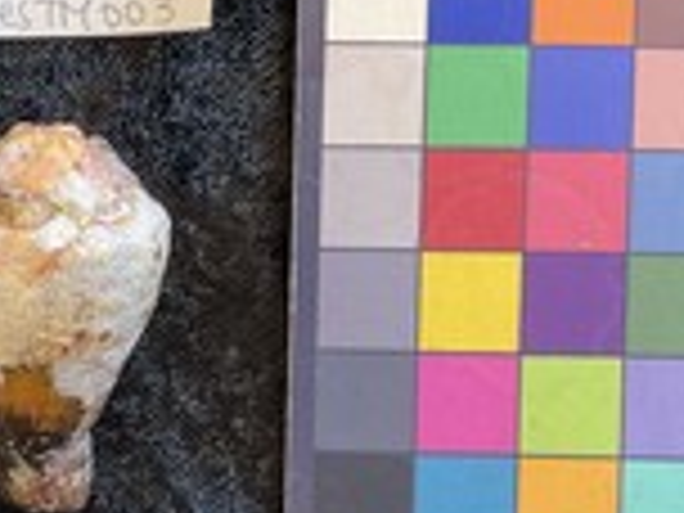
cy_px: 376
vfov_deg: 21.8
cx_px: 135
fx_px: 1324
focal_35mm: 67
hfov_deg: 28.3
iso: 40
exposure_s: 1/50
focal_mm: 3
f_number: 1.8
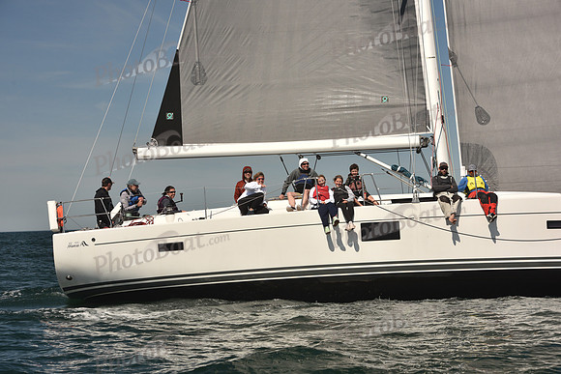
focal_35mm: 90
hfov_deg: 22.6
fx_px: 1403
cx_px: 280
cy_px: 187
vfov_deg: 15.2
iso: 250
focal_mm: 90
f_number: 8
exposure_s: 1/640
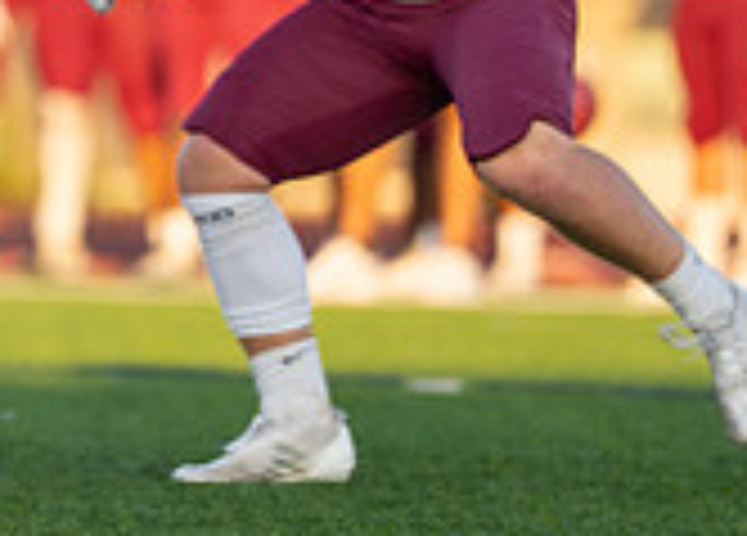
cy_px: -229
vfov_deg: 1.6
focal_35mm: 886
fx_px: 18820
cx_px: -428
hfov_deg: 2.3
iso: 250
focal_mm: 200
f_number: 2.8
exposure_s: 1/1250
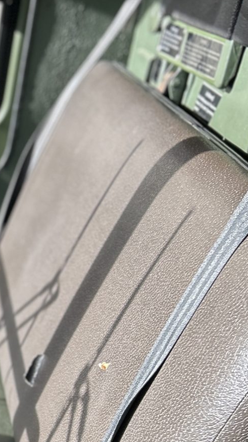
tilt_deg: -25.3
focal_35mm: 83
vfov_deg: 25.0
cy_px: 376
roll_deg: -3.8
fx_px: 971
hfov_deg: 12.1
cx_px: -314
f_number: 1.5
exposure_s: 1/466
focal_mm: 5.7
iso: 50
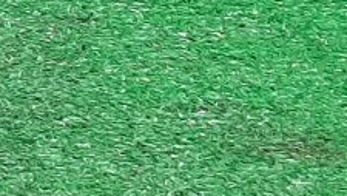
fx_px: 1667
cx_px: -669
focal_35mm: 181
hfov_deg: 9.5
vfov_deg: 6.6
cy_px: -161
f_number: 1.7
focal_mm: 3.93
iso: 170
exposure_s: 1/50
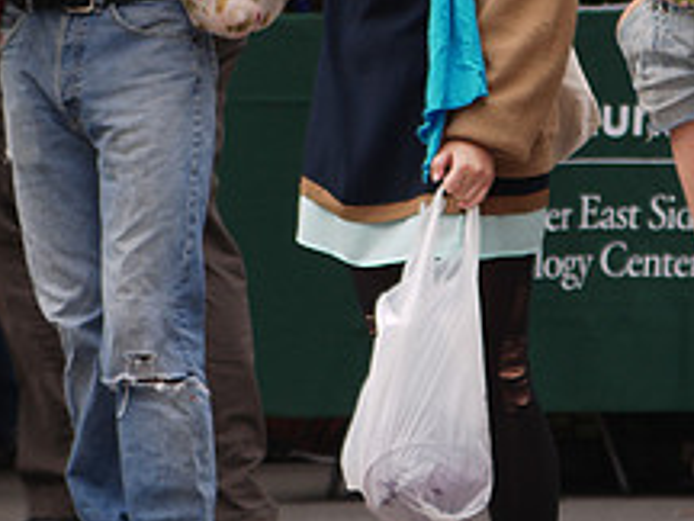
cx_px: 376
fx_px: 18866
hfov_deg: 2.1
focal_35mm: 941
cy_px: 127
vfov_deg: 1.6
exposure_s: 1/250
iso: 100
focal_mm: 175
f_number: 5.6
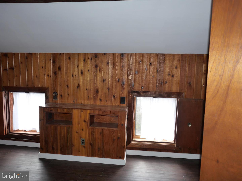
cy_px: 90
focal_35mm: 24
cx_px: 121
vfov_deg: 56.8
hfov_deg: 71.6
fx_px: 168
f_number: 1.8
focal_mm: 10.9
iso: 200
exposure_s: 1/125
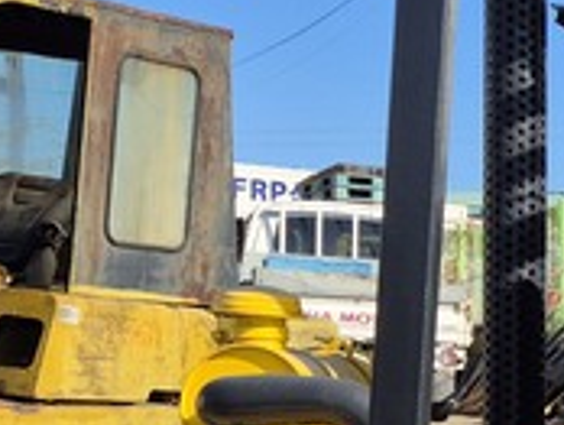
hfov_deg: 12.4
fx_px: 2154
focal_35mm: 132
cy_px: 438
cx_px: 1258
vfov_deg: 11.1
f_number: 1.8
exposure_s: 1/1256
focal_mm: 5.4
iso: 25
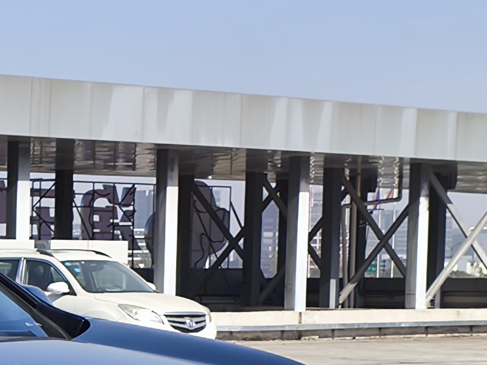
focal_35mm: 135
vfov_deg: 10.7
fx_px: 1899
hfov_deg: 13.6
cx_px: -292
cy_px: 491
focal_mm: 5.84
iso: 80
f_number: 1.6
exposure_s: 1/2460
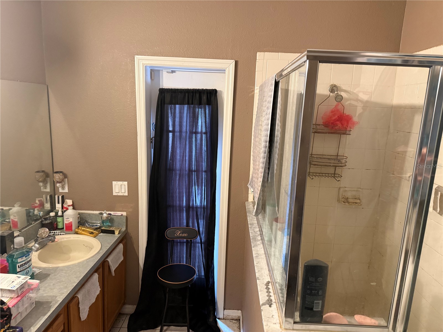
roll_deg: -1.8
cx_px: 222
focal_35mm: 24
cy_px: 166
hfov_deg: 71.6
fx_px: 307
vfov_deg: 56.8
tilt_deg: -10.5
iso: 500
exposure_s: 1/60
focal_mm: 6.76
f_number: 1.78
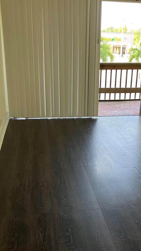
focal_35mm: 42
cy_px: 142
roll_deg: -1.8
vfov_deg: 48.2
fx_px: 279
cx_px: 98
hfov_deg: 28.1
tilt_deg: -18.9
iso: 80
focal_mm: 3.99
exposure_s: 1/64
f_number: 1.8
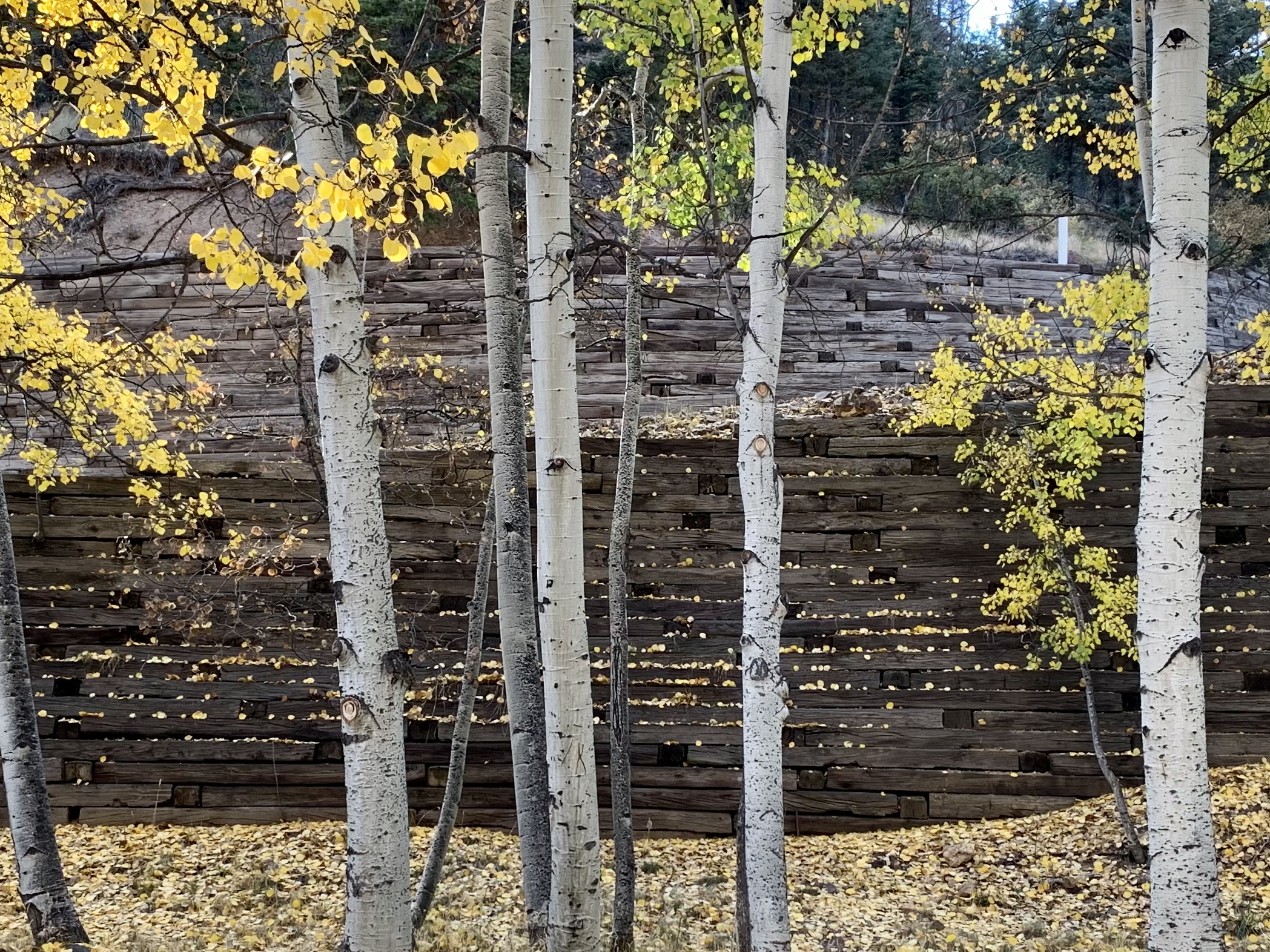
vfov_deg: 29.0
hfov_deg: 38.2
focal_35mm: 50
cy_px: 603
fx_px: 1834
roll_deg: +0.0
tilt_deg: +1.0
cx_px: 581
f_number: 1.8
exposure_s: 1/124
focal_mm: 4.25
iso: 25
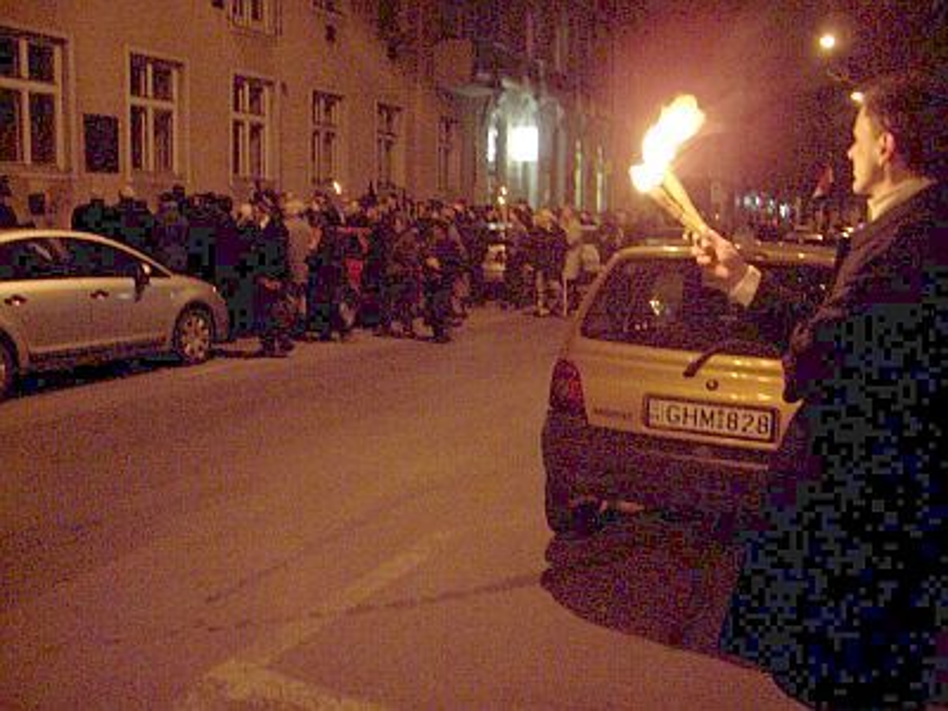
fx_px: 931
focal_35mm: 34
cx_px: 474
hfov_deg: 54.0
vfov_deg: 41.8
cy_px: 356
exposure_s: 1/8
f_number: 2.7
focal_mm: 5.6
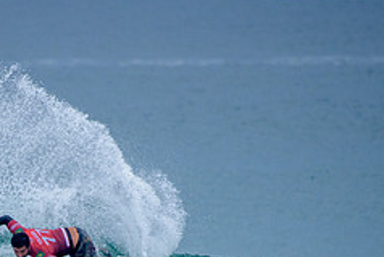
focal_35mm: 1220
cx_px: 37
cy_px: 295
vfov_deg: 1.1
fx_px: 13021
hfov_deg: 1.7
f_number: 5.6
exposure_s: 1/2000
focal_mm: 500
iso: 360
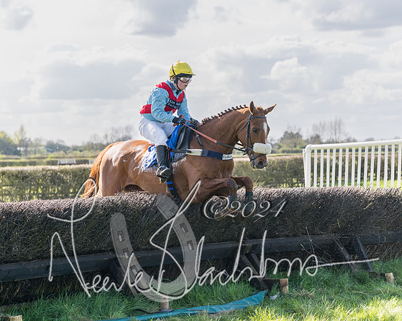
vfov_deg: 15.4
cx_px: 212
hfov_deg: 19.3
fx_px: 1185
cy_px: 144
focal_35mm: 100
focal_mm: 70
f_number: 4
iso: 400
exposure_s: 1/2000
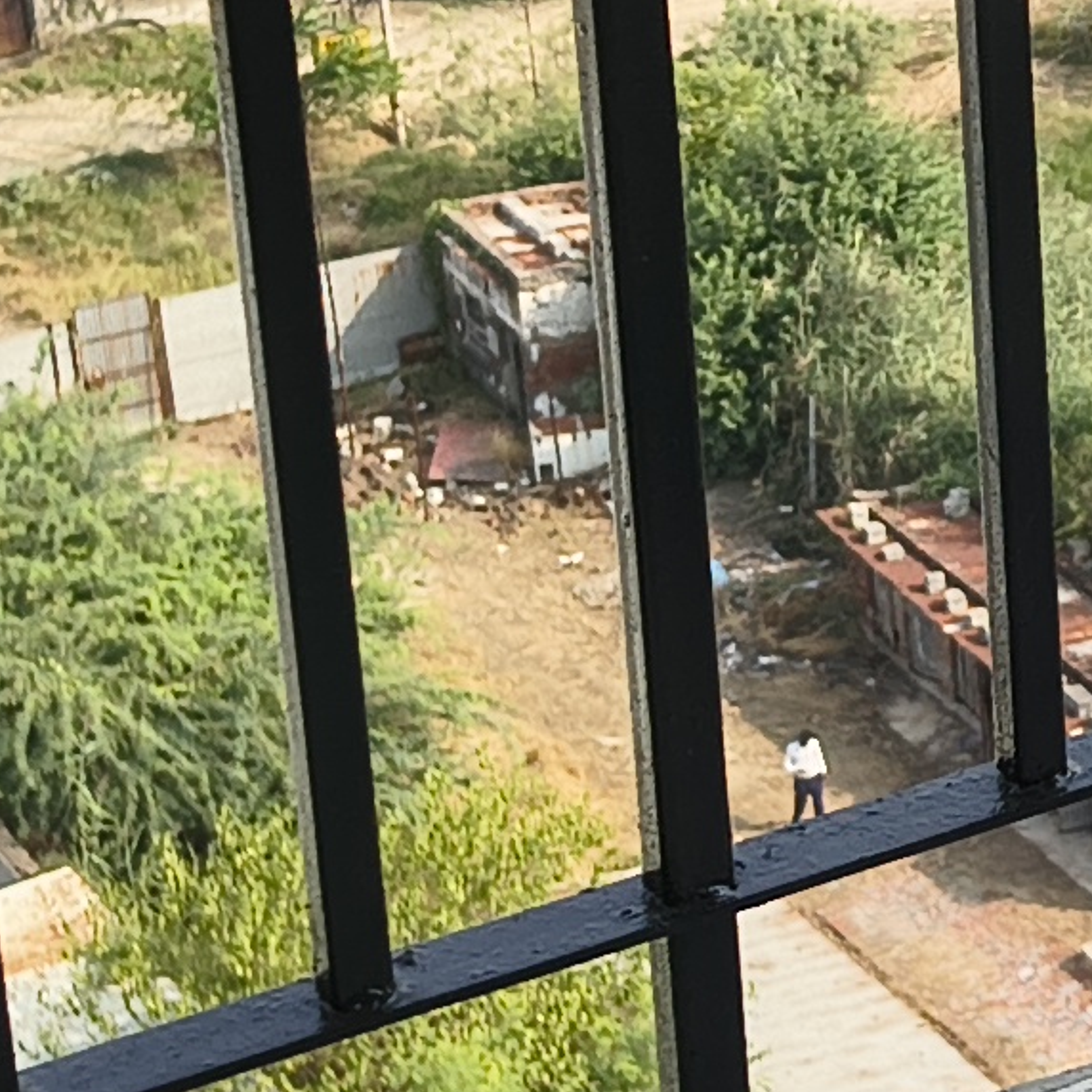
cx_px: 2505
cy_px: 195
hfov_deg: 10.2
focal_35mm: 152
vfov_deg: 11.4
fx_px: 5425
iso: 101
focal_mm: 5.56
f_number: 1.8
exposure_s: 1/1203
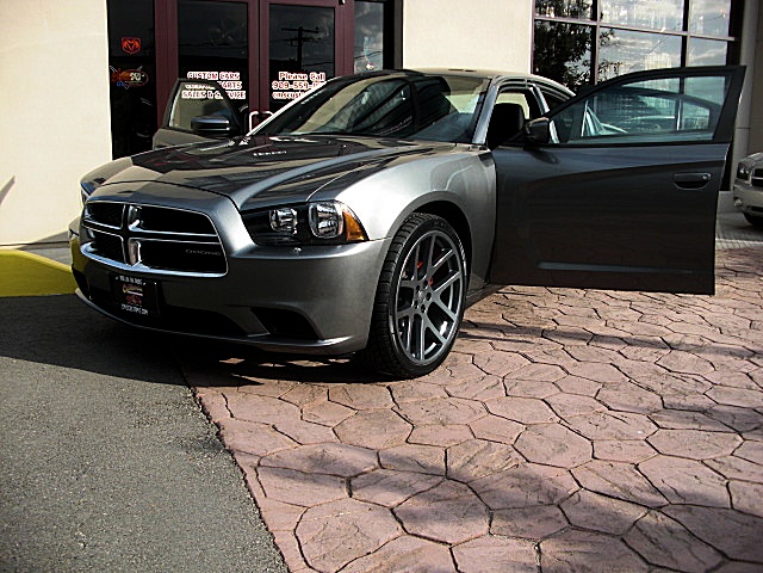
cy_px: 286
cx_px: 382
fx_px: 794
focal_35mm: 36
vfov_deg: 39.7
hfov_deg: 51.4
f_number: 2.8
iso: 50
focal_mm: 6.3
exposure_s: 1/640
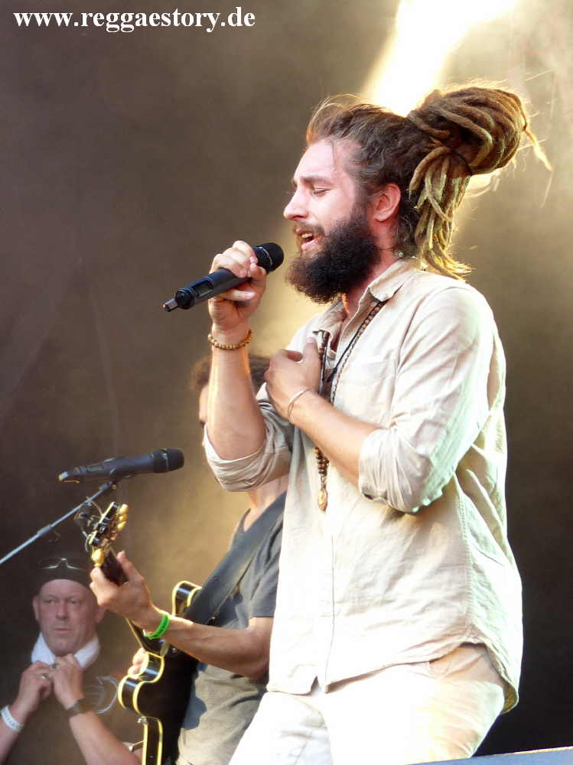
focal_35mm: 107
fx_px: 2364
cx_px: 286
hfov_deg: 13.8
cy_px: 382
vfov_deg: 18.4
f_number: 2.8
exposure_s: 1/80
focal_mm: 19.2
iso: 100
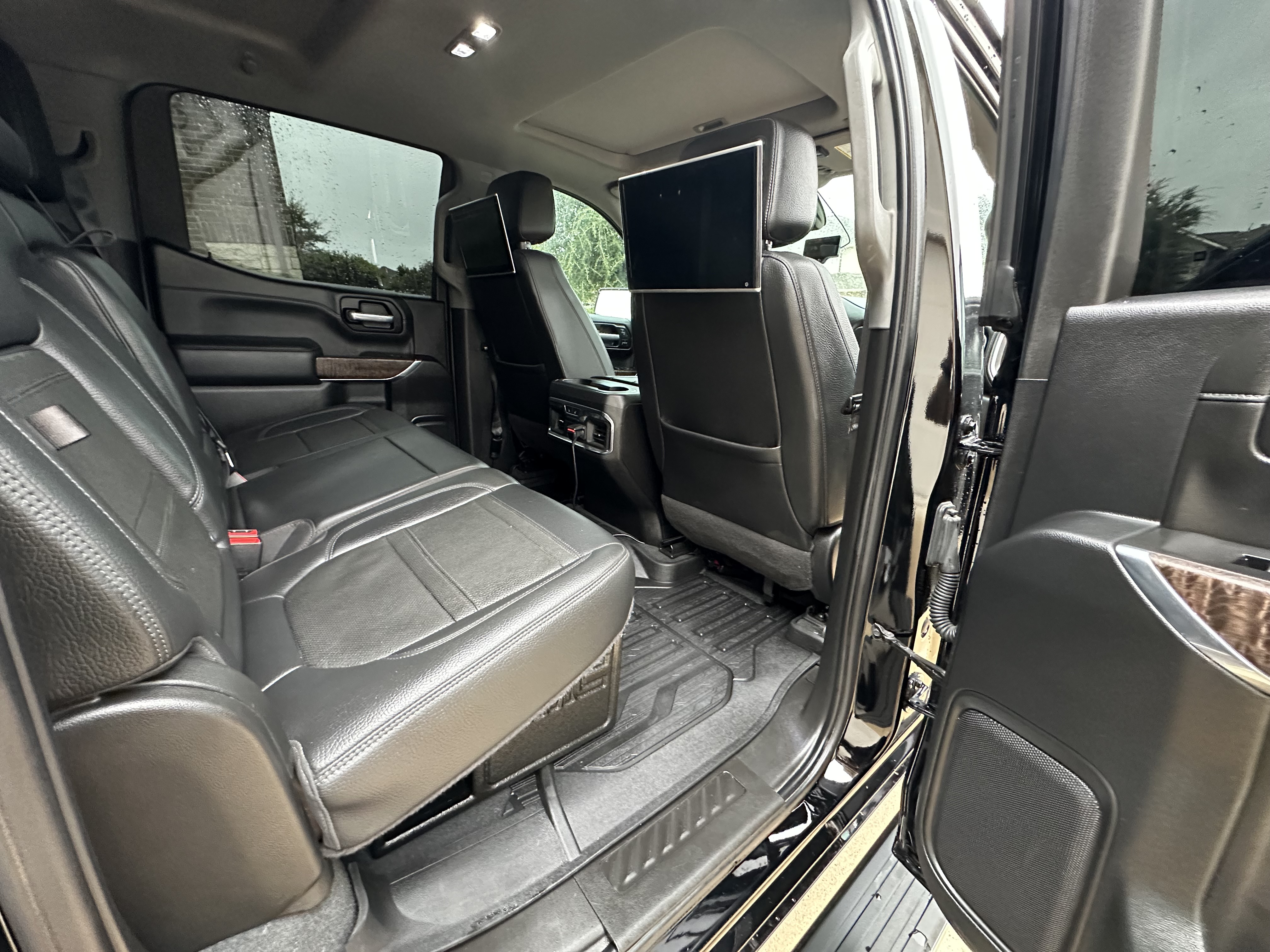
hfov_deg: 102.1
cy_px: 476
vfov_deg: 85.7
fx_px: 514
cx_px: 635
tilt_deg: -20.2
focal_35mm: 14
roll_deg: +0.7
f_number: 2.2
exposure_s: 1/60
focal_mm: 2.22
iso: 800
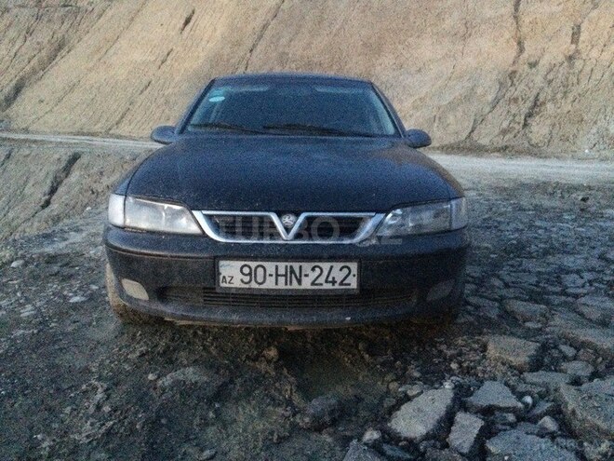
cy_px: 230
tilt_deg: -6.8
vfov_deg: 48.2
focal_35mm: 29
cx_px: 307
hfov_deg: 61.7
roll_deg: -3.3
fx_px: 514
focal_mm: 4.15
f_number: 2.2
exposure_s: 1/17
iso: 2000
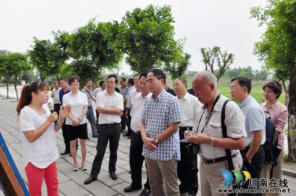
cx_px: 148
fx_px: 222
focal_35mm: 27
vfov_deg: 47.8
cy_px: 98
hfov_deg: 67.4
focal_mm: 18
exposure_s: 1/160
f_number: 6.3
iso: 200
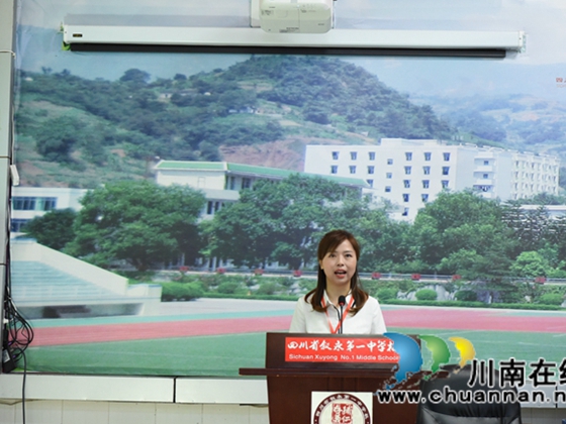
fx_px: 1259
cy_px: 214
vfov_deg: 19.1
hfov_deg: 25.3
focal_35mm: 77
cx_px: 293
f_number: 5
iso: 4000
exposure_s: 1/100
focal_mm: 70
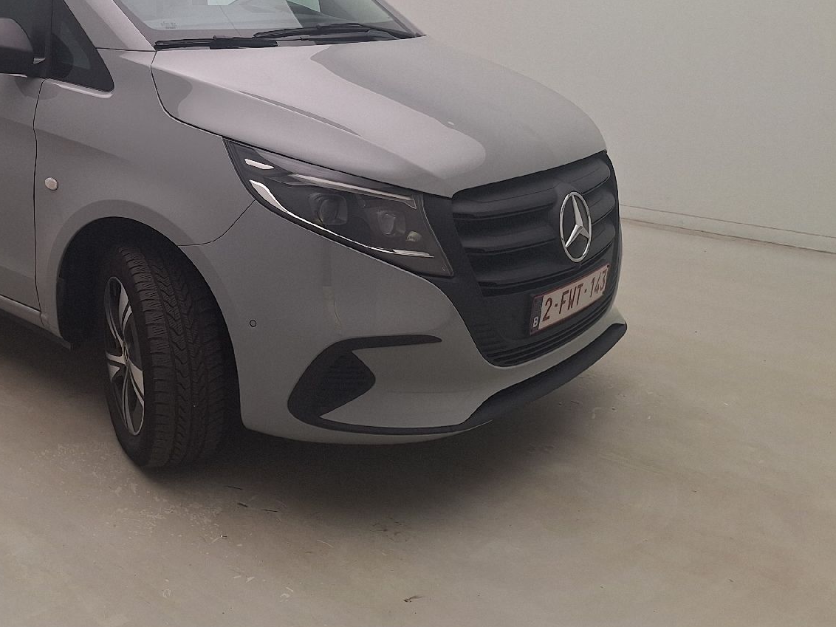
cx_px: 181
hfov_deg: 45.7
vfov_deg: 35.7
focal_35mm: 39
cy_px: 129
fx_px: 942
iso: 40
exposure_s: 1/199
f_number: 1.8
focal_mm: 5.54
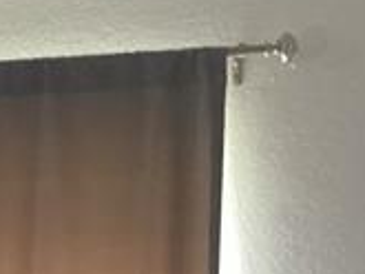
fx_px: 2026
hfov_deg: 9.1
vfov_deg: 7.4
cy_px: 605
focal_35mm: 192
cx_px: -540
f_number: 2.4
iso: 320
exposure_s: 1/60
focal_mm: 3.3
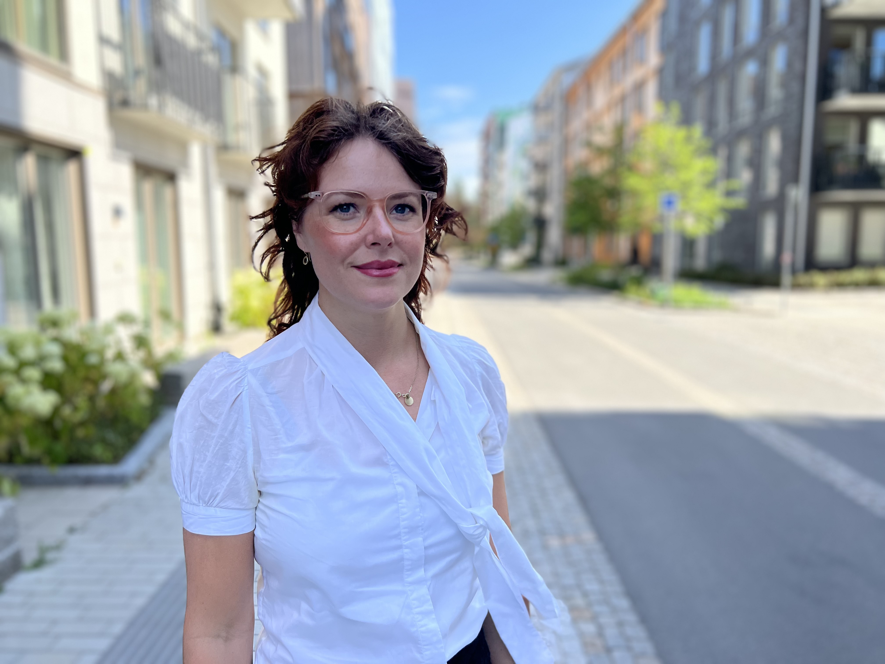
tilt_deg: -8.0
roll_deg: +2.0
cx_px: 442
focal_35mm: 26
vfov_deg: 53.1
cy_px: 332
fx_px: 665
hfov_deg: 67.3
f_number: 1.5
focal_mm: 5.7
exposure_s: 1/2841
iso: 50
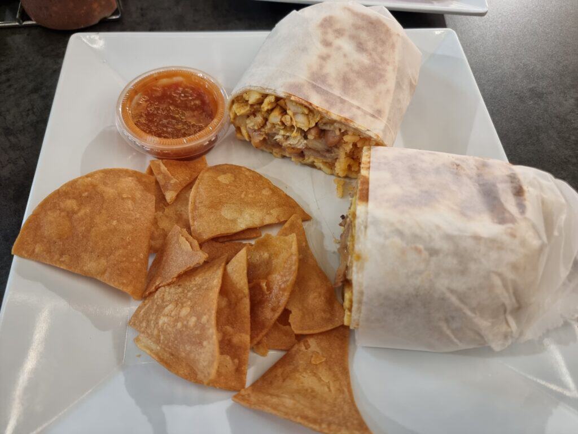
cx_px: 289
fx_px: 401
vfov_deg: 56.8
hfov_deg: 71.6
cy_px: 217
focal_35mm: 24
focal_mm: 6.7
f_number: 1.8
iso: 200
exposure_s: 1/40
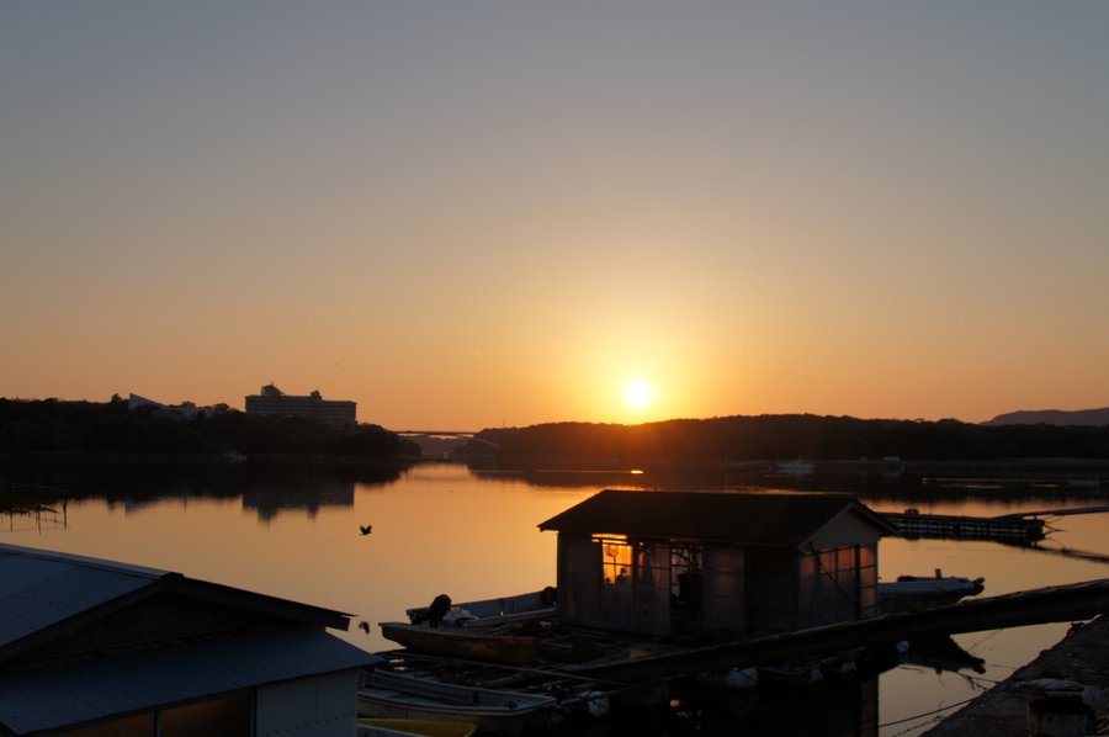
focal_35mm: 33
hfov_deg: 57.3
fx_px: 1015
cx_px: 554
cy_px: 368
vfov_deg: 39.9
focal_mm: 22
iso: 200
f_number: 7.1
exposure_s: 1/500
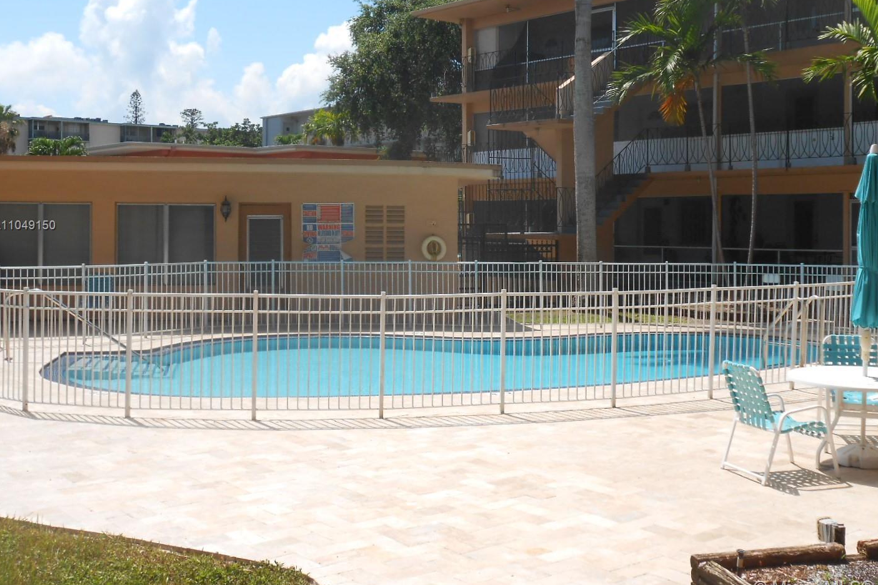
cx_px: 457
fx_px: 1098
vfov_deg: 29.8
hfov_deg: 43.6
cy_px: 226
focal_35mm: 45
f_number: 4.2
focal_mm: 6.8
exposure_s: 1/800
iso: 80
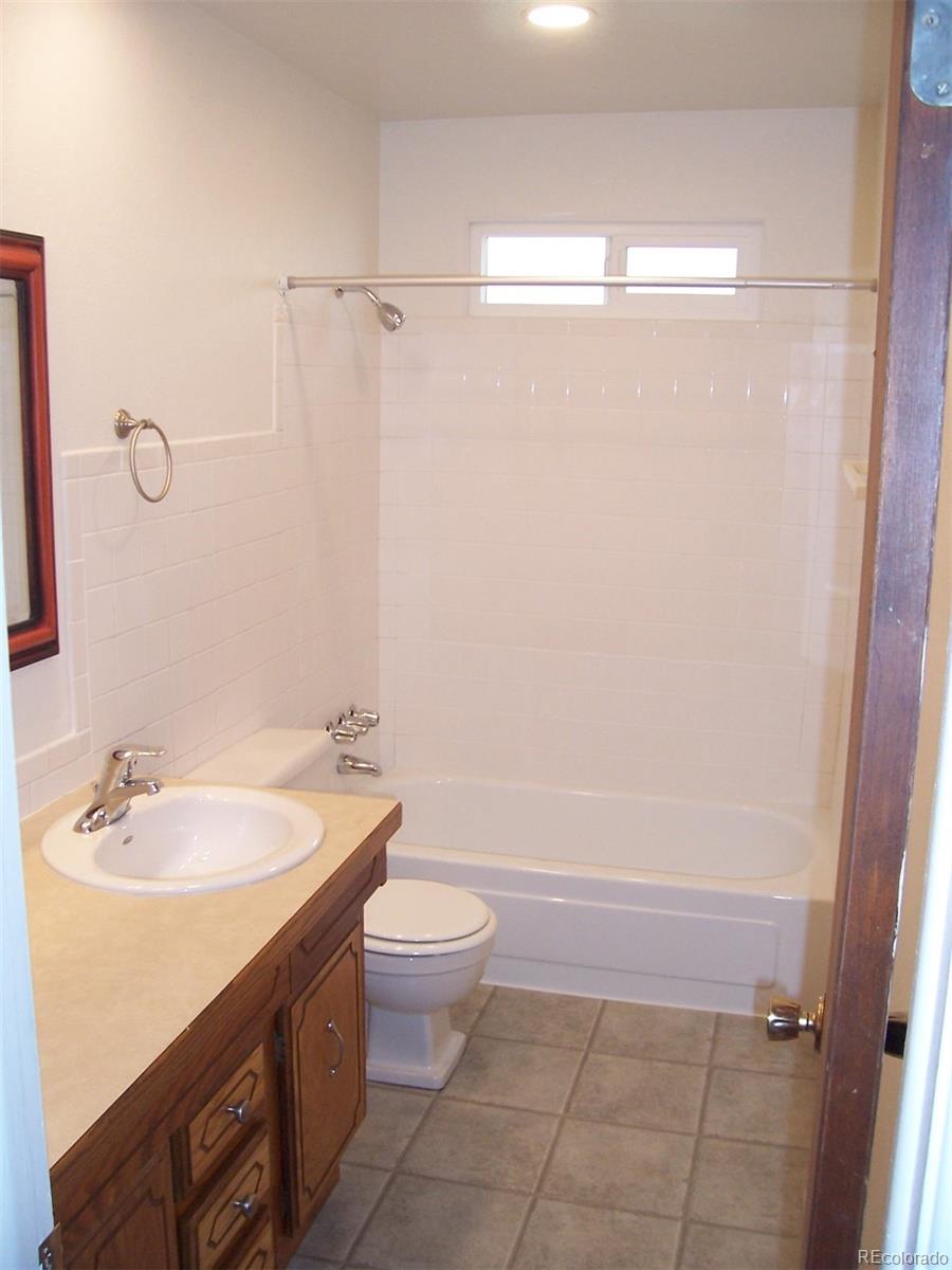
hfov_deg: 41.8
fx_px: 1247
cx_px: 476
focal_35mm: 34
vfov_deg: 54.0
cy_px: 635
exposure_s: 1/90
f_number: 2.7
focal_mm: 5.6
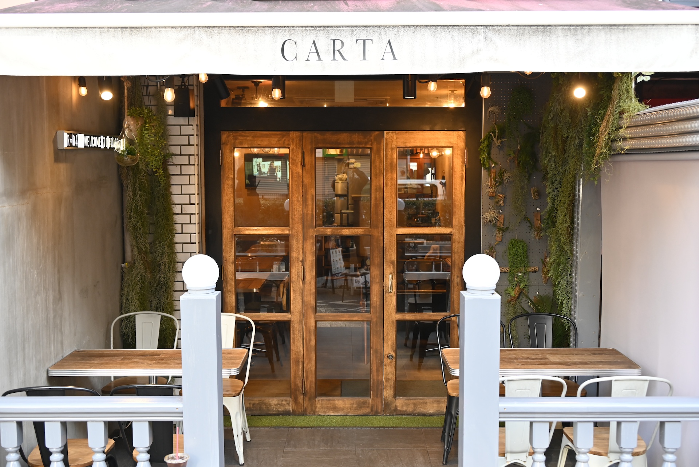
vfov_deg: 32.7
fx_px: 796
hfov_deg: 47.4
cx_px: 350
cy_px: 234
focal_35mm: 41
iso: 1000
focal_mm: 41
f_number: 5
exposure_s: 1/125
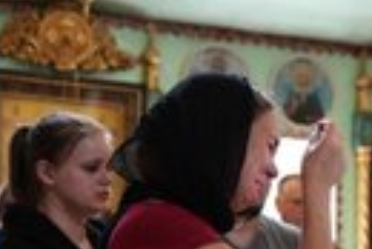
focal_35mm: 123
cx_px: 401
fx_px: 1272
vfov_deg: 10.9
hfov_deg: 16.2
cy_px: 336
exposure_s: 1/160
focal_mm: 40
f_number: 2.8
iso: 1250
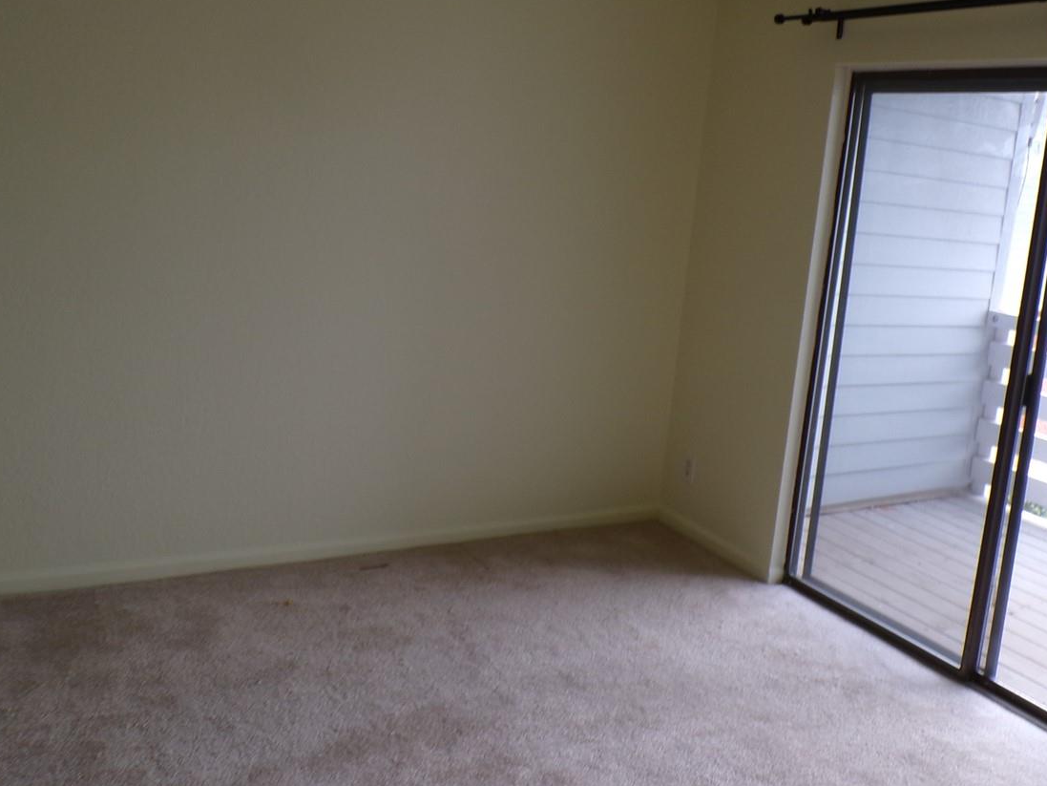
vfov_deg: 40.4
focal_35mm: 35
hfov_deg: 52.1
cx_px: 644
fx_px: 1059
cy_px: 291
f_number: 3
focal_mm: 4.3
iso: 100
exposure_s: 1/52
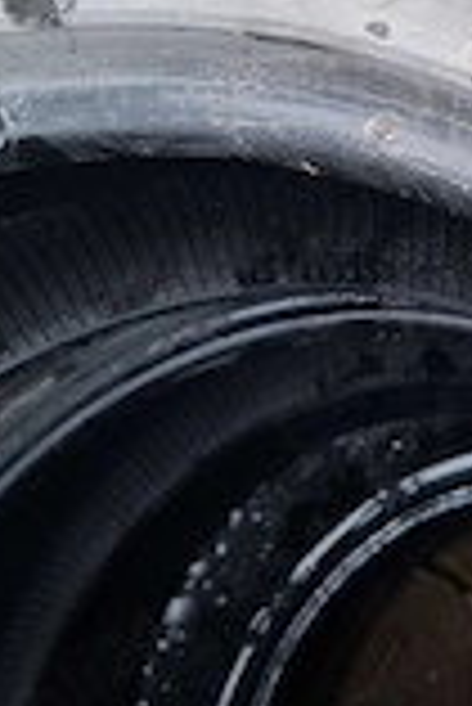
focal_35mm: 61
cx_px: 571
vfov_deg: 31.2
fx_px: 1197
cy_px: 58
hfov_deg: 20.8
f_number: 1.8
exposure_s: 1/100
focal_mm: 5.54
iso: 160
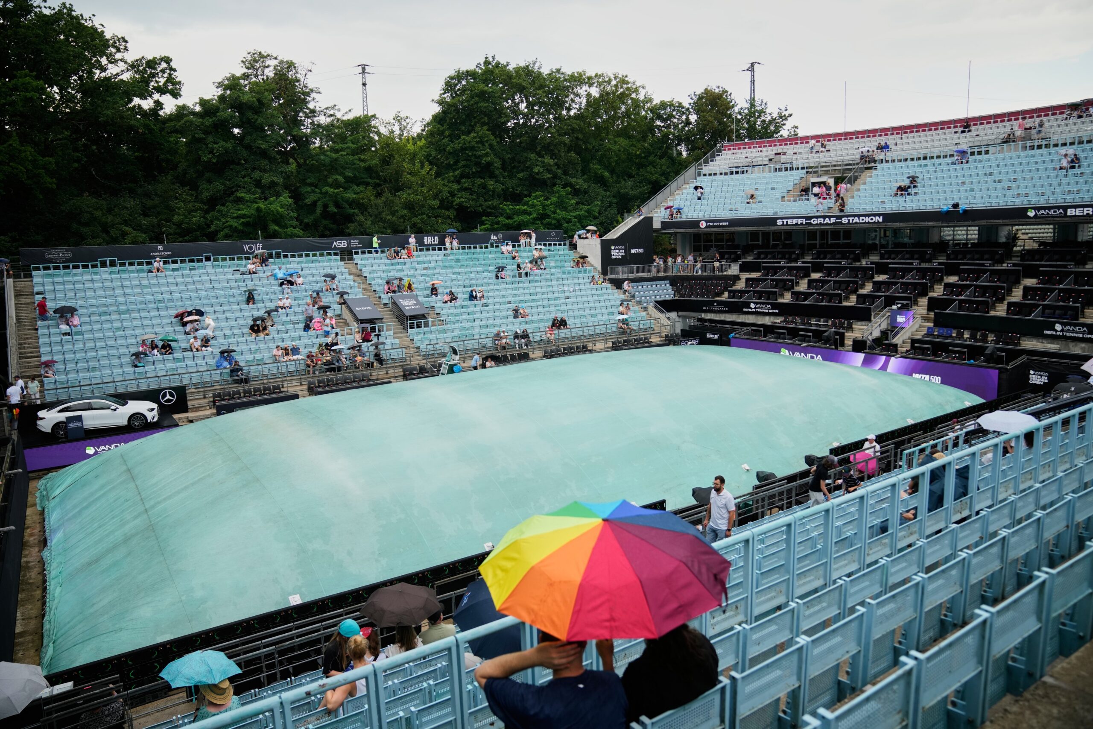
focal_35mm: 24
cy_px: 364
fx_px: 729
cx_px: 546
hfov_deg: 73.7
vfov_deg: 53.1
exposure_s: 1/800
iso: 500
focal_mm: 24
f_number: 2.8
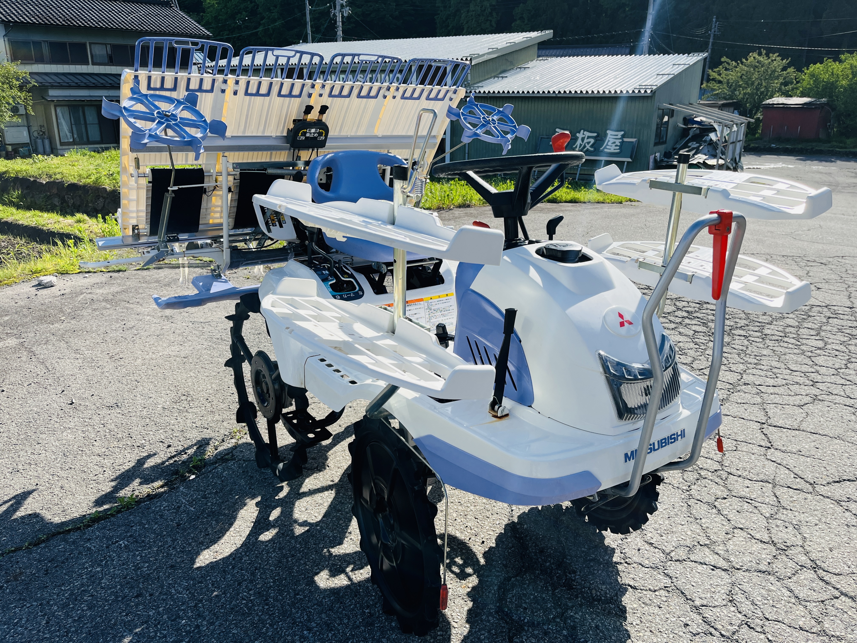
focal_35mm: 26
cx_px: 428
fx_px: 644
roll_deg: -0.5
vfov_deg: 53.1
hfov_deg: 67.3
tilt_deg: -19.6
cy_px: 322
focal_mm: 5.1
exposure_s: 1/2967
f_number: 1.6
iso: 50
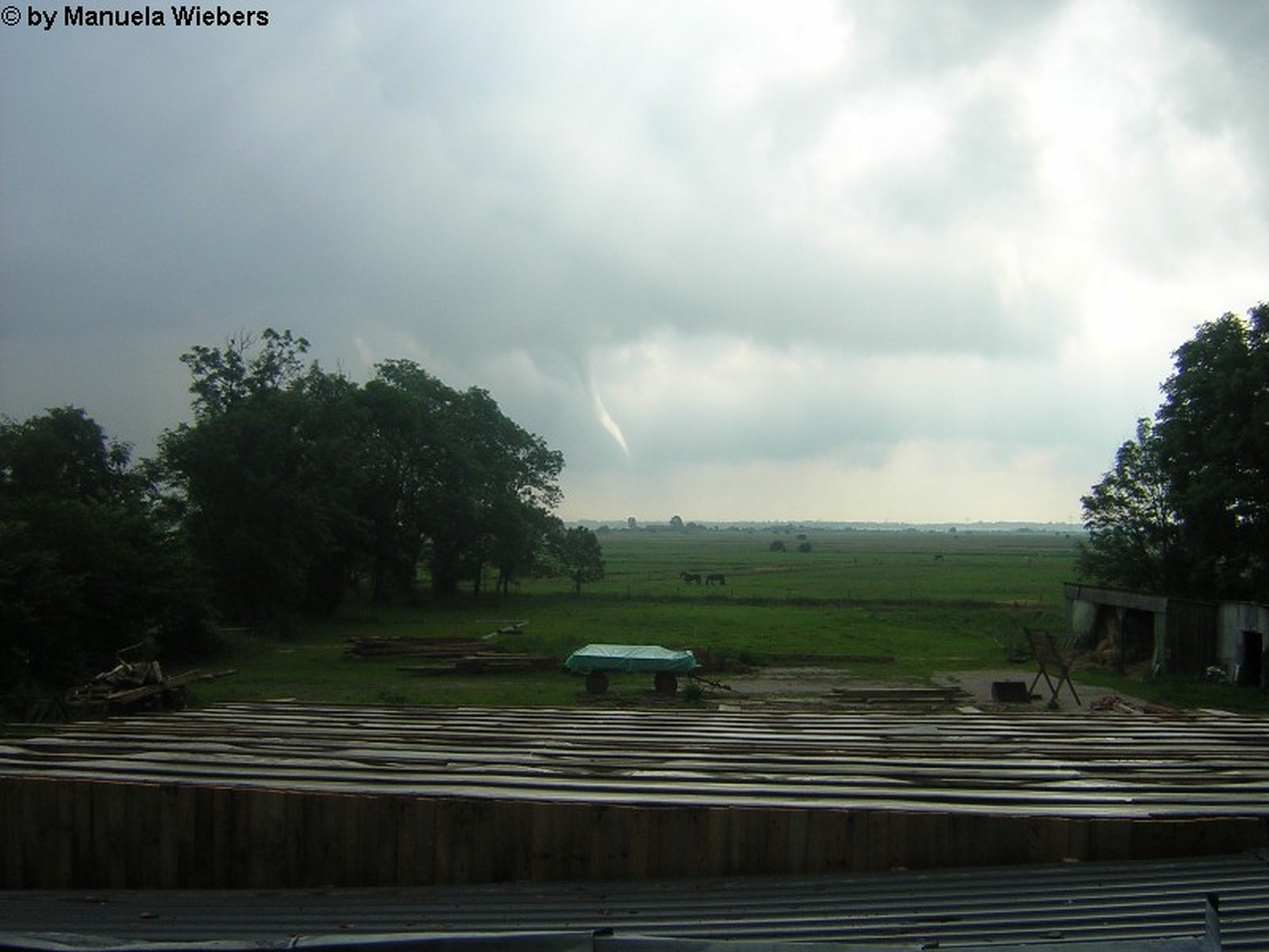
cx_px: 634
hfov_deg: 51.4
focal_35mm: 36
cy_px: 476
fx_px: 1320
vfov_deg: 39.7
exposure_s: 1/294
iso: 100
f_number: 5.2
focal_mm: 4.7
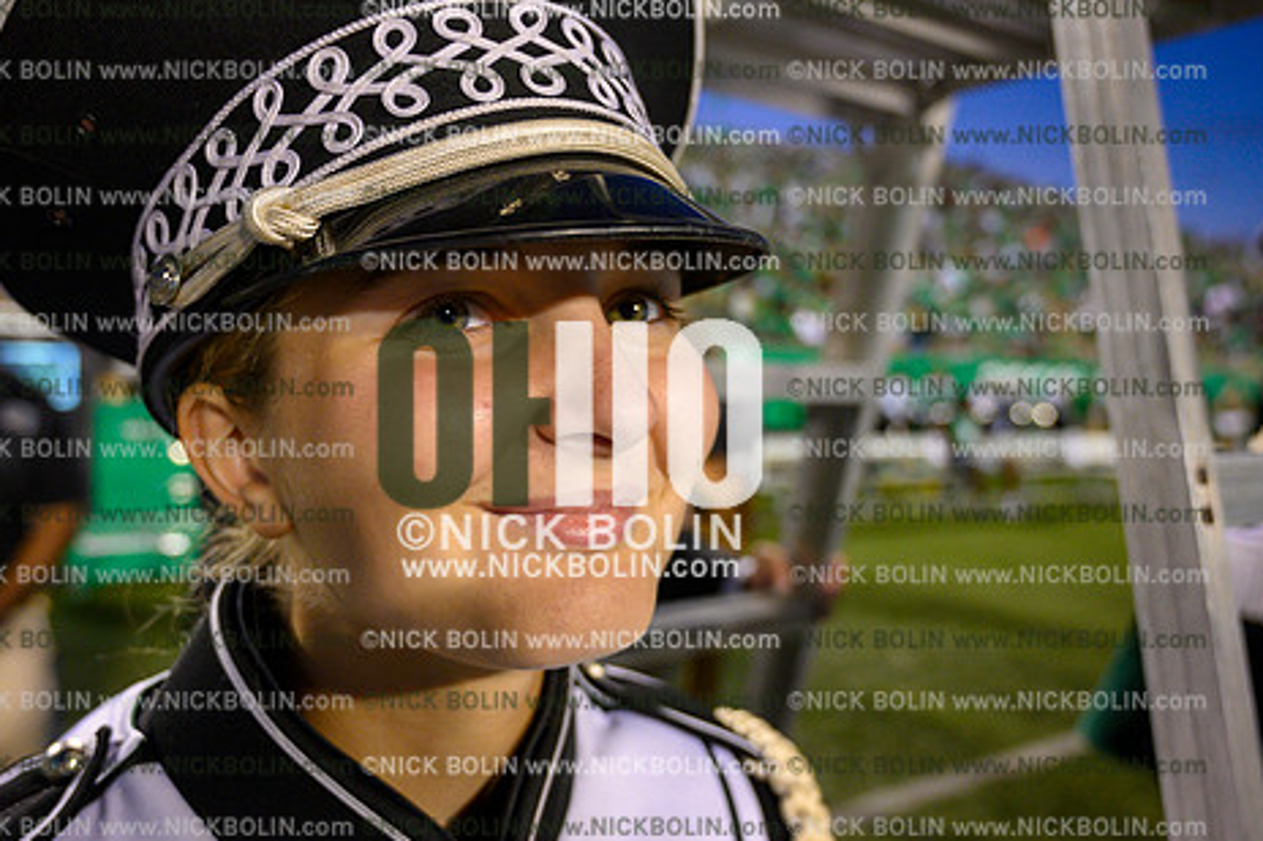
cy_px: 449
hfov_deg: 61.8
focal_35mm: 30
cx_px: 569
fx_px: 1052
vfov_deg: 43.6
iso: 2000
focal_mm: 24
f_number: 4
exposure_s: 1/200
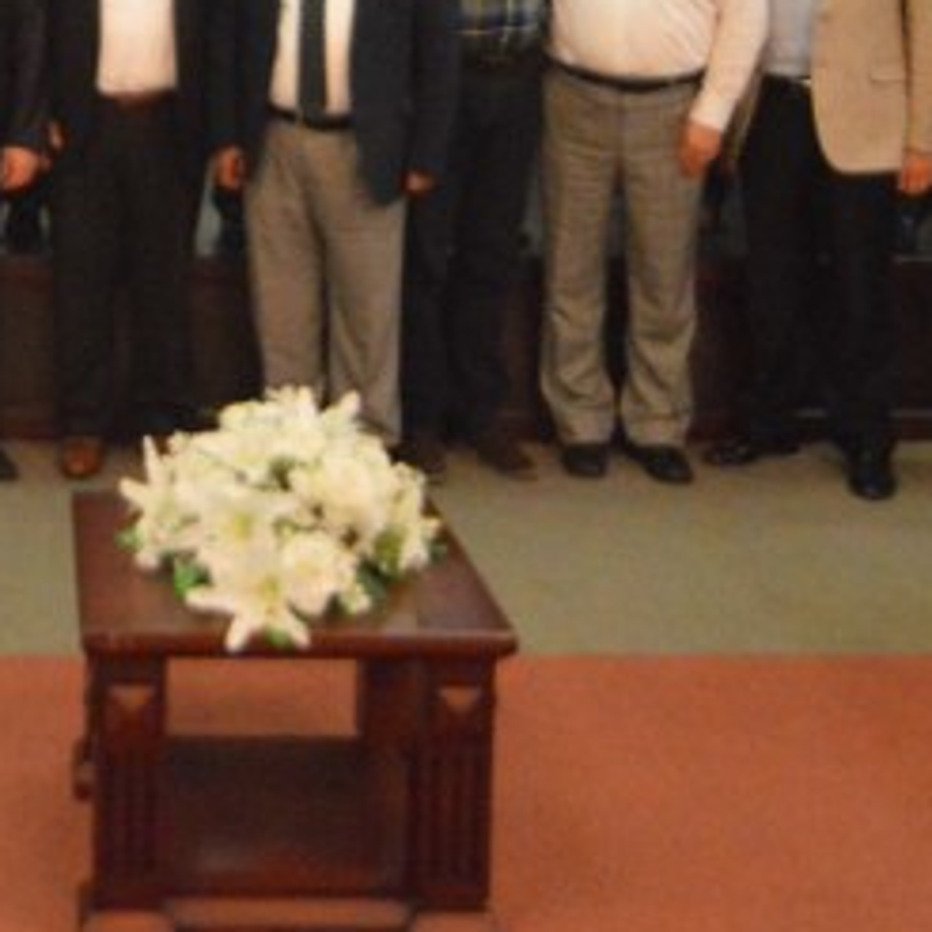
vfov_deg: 27.5
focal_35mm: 58
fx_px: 1767
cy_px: -45
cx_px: 53
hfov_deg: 28.2
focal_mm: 14
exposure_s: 1/200
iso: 6400
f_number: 2.8
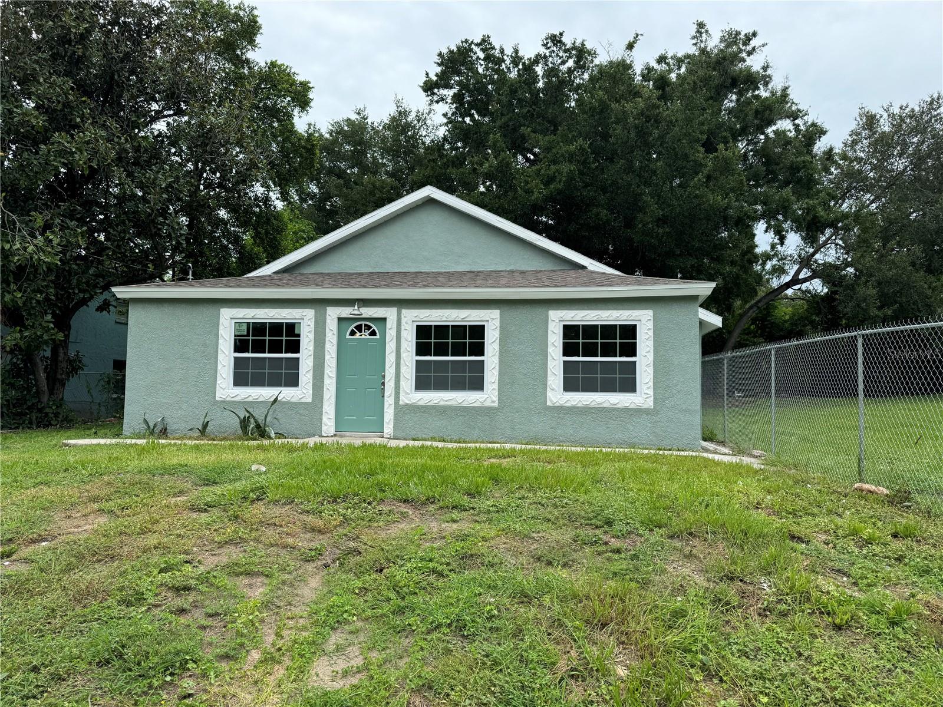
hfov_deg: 71.6
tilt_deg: +2.6
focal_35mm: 24
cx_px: 472
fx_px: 654
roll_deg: -1.5
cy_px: 354
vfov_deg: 56.8
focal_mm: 6.76
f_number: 1.78
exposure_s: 1/2506
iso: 80
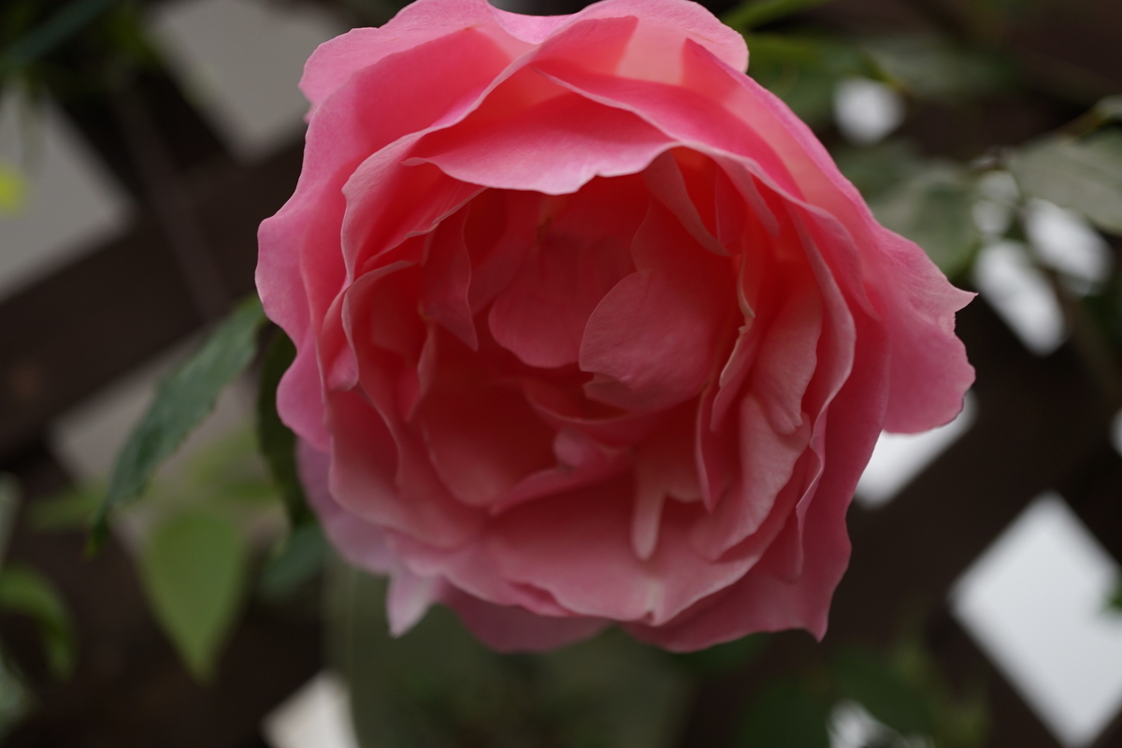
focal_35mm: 45
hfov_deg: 43.6
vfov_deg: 29.9
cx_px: 561
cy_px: 374
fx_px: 1402
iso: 100
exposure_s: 1/100
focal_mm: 30
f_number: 3.5
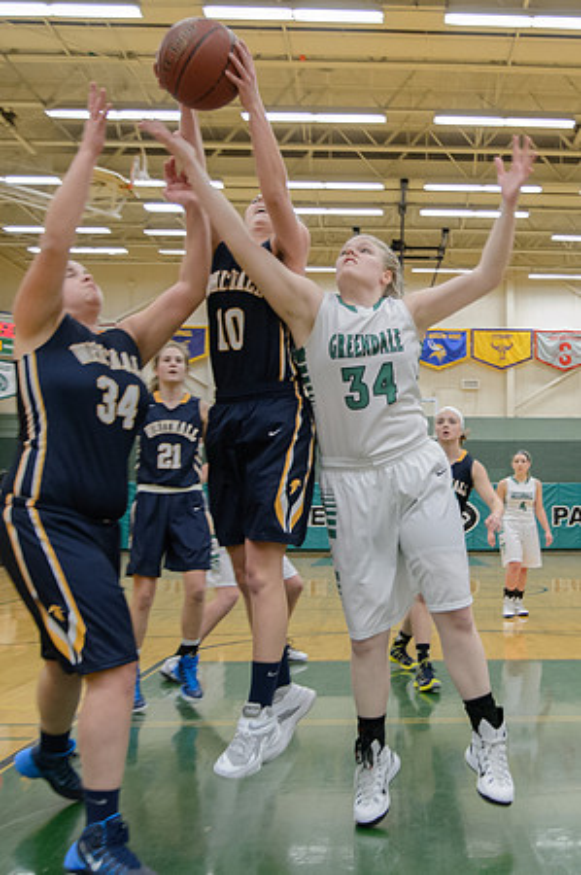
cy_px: 428
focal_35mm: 50
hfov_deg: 26.6
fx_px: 1207
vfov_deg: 39.8
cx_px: 459
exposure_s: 1/320
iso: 8000
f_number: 5.6
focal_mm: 32
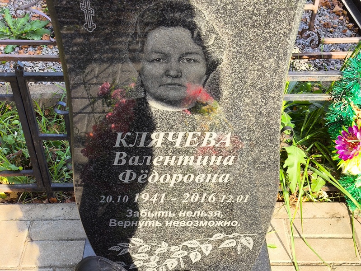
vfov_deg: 29.1
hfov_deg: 38.2
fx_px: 522
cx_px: 180
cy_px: 136
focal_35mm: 50
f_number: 1.7
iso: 50
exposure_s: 1/328
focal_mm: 4.71
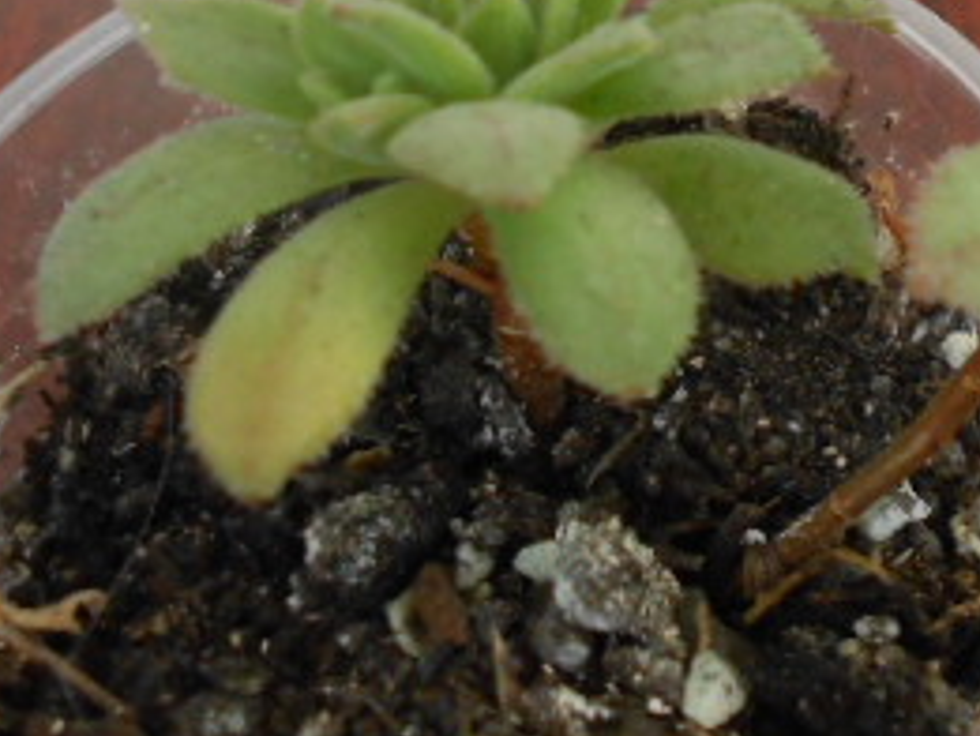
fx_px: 2011
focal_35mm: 71
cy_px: 64
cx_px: 785
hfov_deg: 26.9
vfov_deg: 20.3
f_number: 3.4
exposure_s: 1/30
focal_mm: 5.3
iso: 250
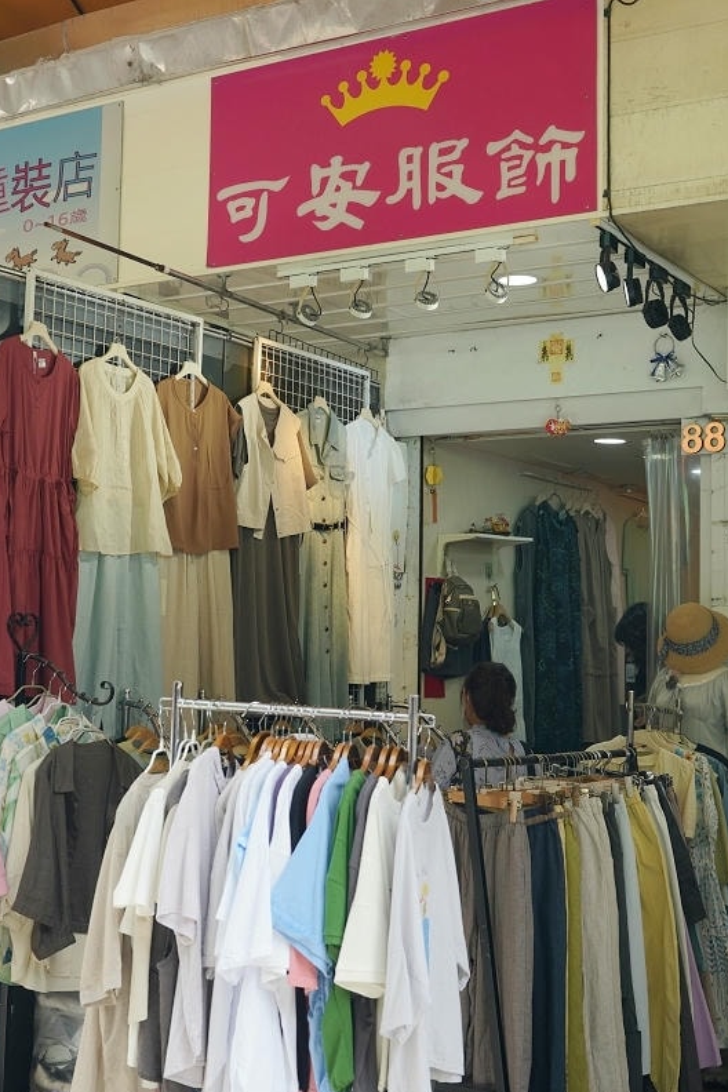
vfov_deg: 39.6
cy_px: 550
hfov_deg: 26.9
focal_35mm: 50
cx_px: 259
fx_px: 1517
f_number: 4.5
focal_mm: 33
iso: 100
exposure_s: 1/80
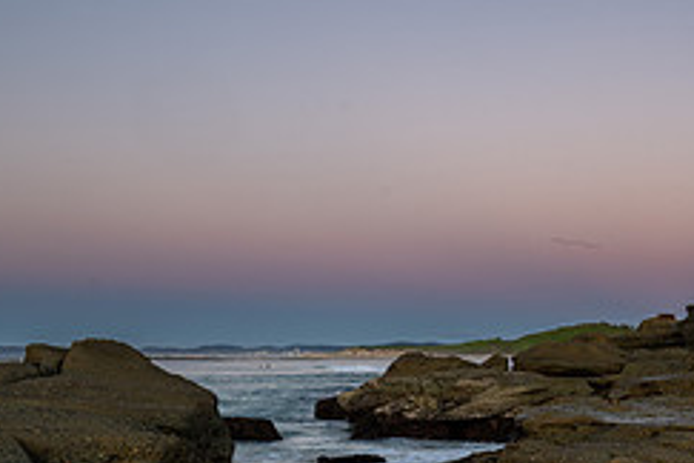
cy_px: 533
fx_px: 1311
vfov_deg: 19.1
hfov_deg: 29.0
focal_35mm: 68
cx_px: 557
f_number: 11
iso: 32
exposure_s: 1/2
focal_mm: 28.5
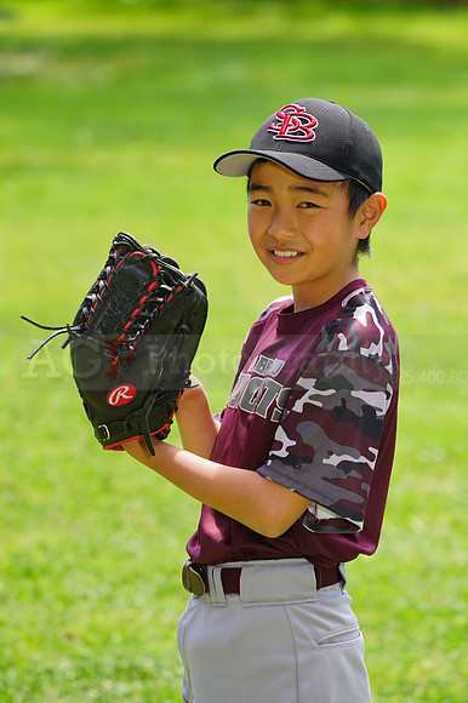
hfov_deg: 5.0
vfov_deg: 7.5
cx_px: 234
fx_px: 5349
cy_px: 352
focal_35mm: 274
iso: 200
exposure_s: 1/160
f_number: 8
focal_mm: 274
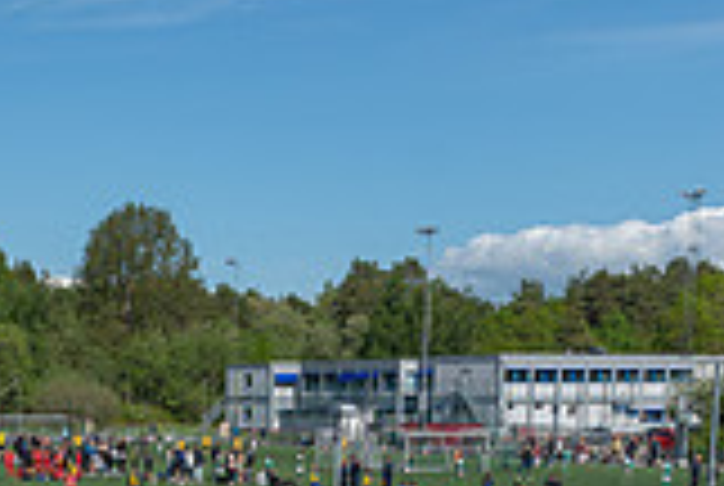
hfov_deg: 22.6
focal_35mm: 88
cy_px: 767
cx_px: 94
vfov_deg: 14.4
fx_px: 1773
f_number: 4
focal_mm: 24
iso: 100
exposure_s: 1/800
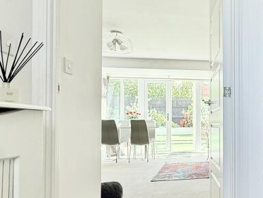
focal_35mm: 37
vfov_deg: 38.6
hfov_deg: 42.7
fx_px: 281
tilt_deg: +1.8
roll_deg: +0.1
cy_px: 118
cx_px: 267
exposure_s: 1/100
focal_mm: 2.22
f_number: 2.2
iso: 64
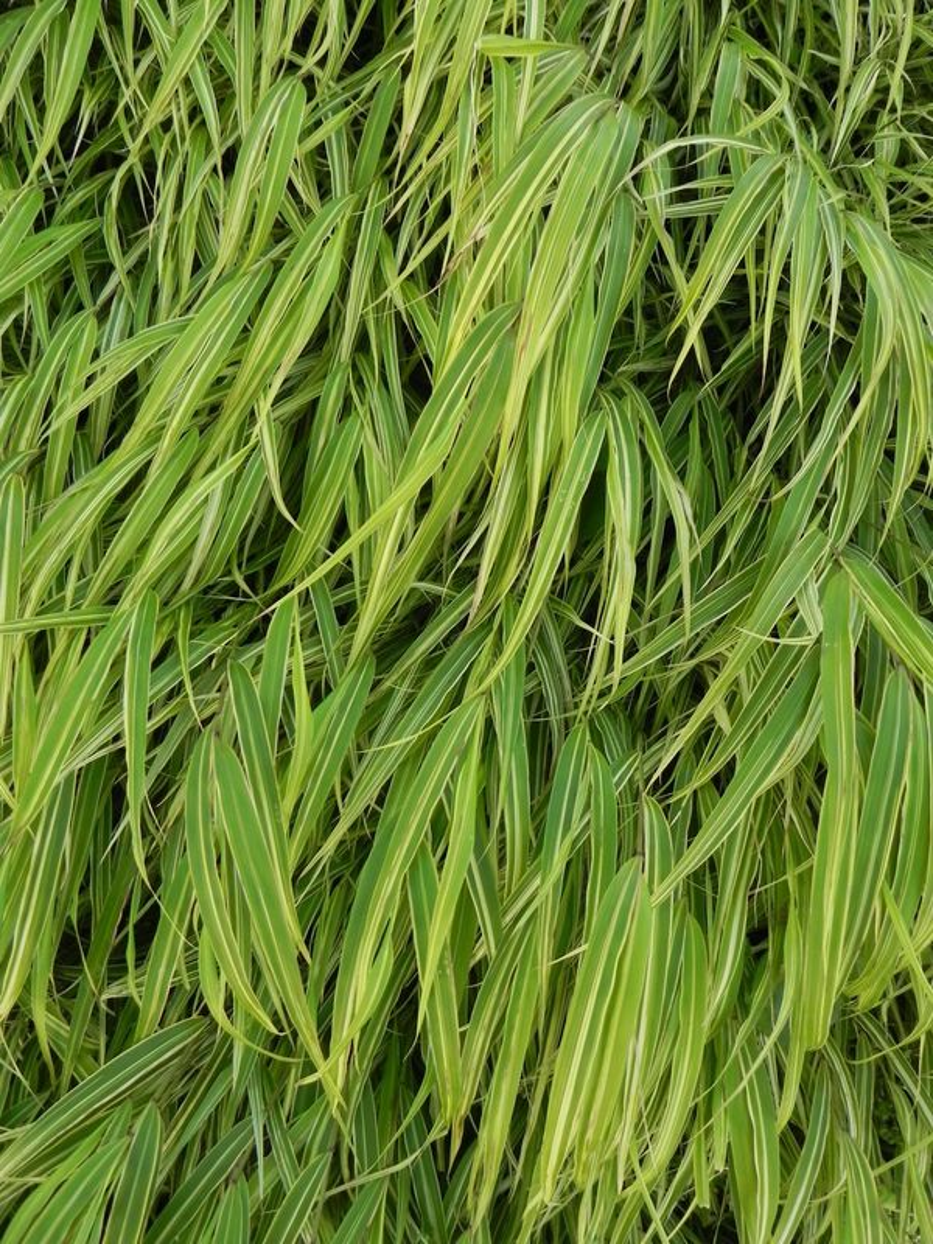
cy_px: 622
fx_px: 1042
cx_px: 466
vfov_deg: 61.7
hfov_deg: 48.2
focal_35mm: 29
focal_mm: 5.2
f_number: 3.2
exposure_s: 1/30
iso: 160
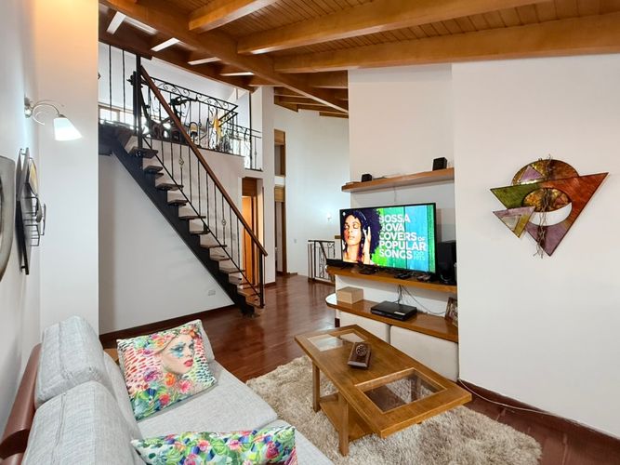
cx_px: 310
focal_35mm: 14
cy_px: 232
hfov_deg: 102.1
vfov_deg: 85.7
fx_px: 251
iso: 250
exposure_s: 1/50
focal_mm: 2.22
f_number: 2.2
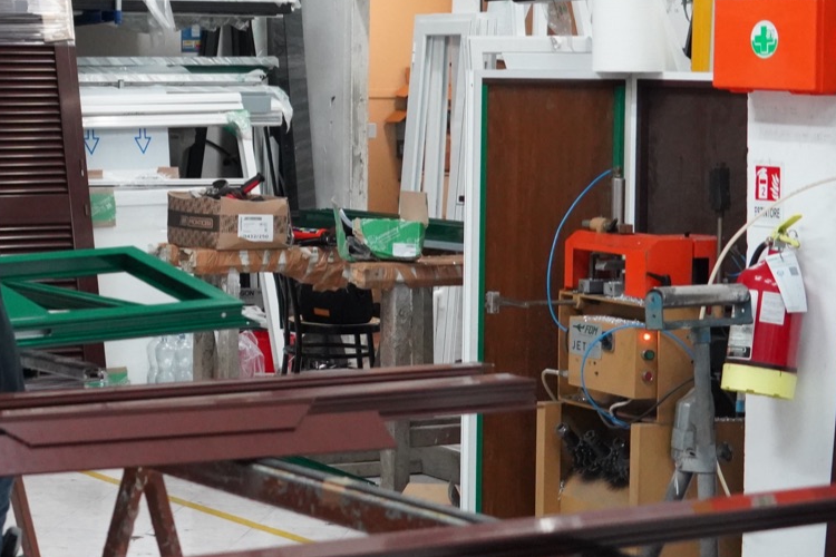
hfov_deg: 20.5
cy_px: 97
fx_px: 2229
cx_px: -12
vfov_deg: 14.2
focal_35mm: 96
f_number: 4.5
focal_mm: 45
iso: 10000
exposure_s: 1/160
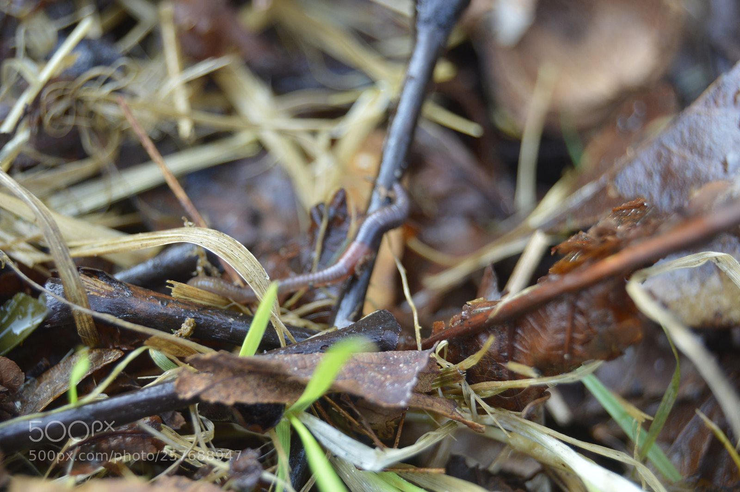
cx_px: 370
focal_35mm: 82
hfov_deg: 24.6
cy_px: 246
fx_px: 1694
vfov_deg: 16.5
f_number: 5.6
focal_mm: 55
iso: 450
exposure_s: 1/60
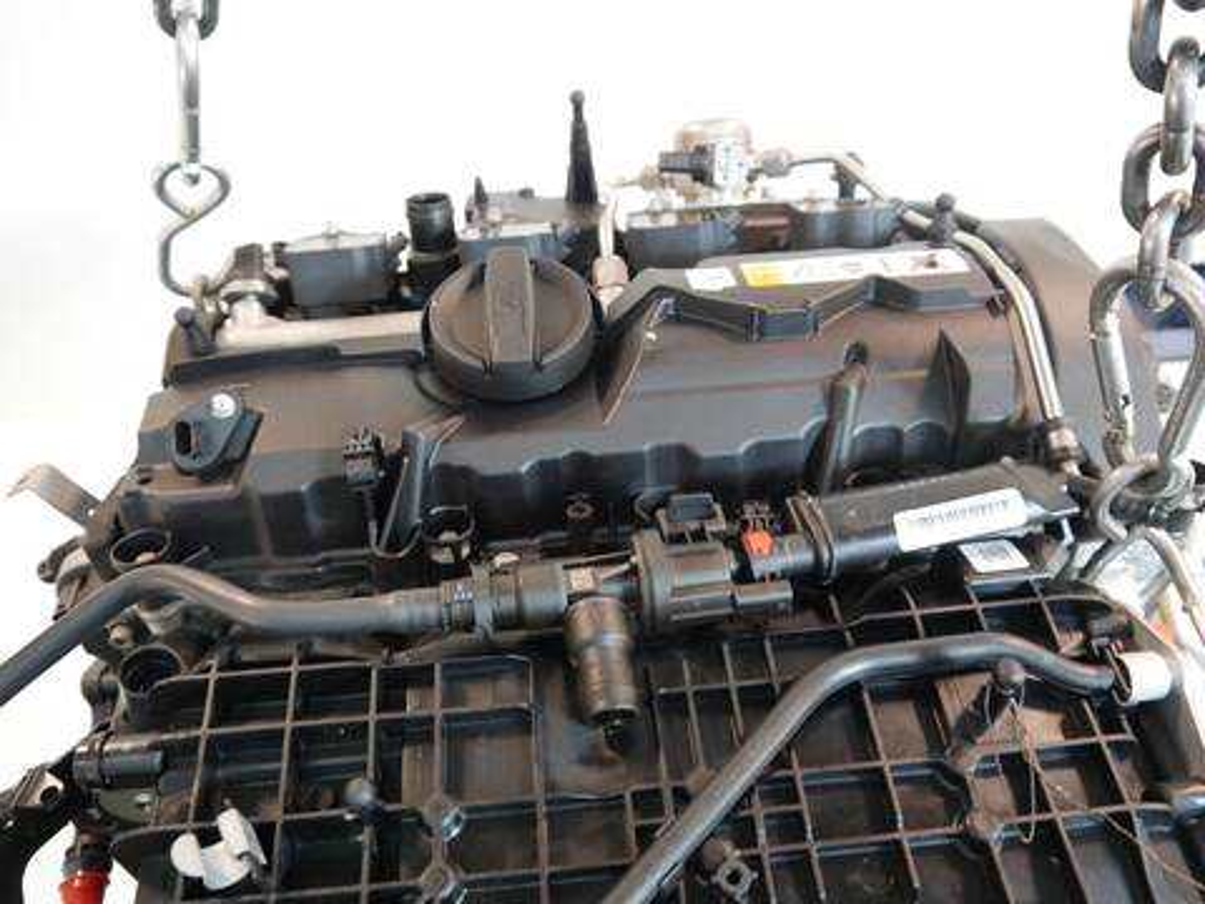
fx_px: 975
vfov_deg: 49.7
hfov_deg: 63.4
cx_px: 602
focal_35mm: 28
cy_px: 452
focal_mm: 14
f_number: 3.5
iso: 800
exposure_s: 1/60
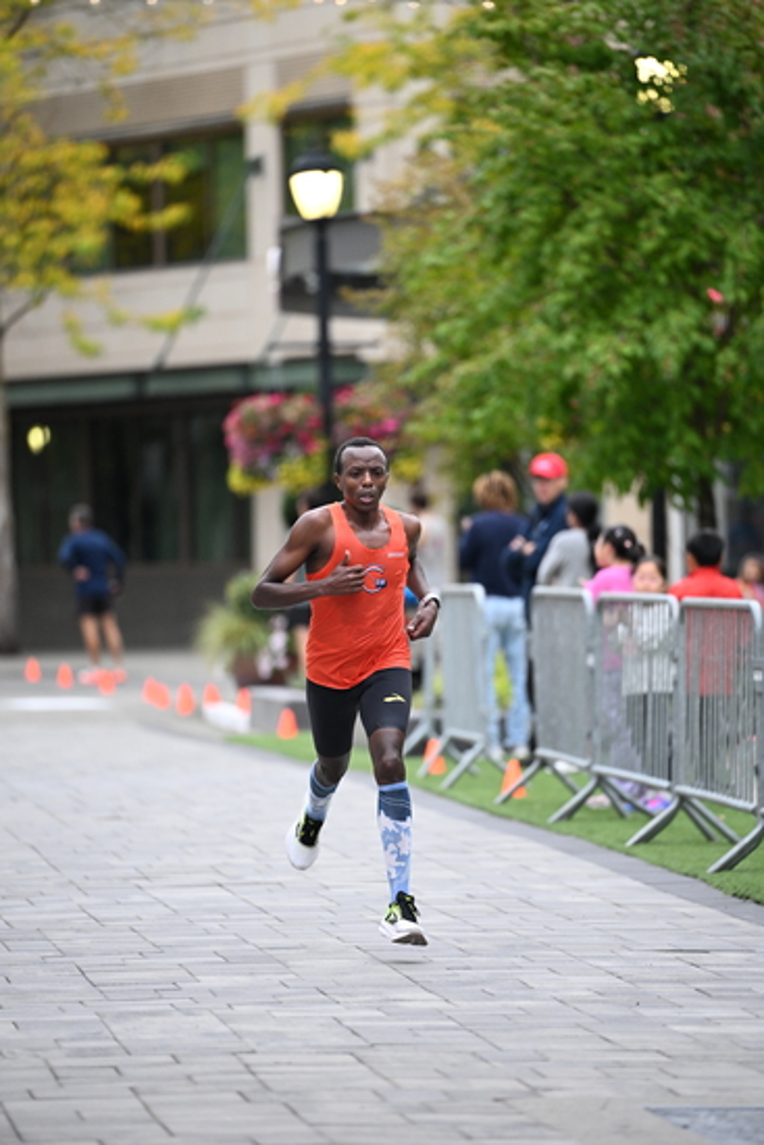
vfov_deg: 10.3
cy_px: 572
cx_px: 382
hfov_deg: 6.9
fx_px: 6362
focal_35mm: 200
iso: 1600
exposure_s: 1/800
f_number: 2.8
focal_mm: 200
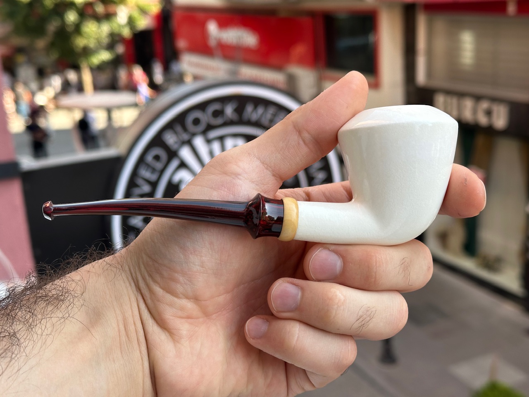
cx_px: 264
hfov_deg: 39.7
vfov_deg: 30.3
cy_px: 198
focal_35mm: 48
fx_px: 734
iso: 64
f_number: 1.78
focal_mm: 6.86
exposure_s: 1/508
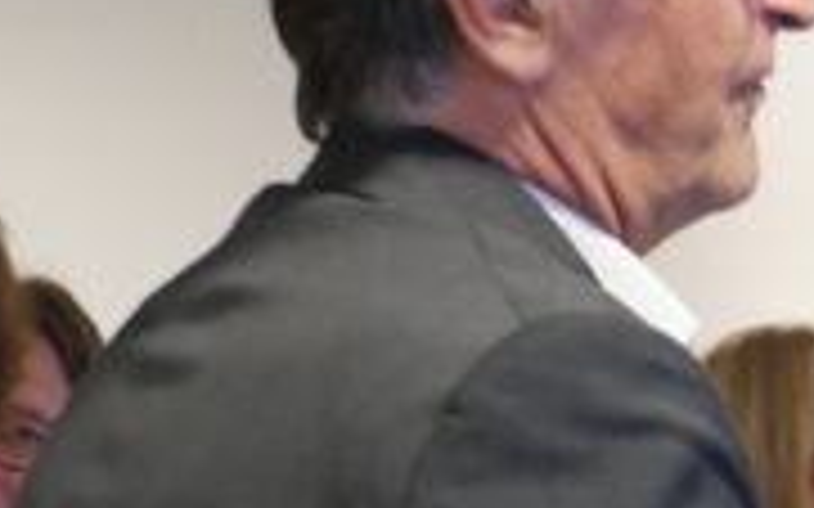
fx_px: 6121
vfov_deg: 4.7
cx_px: 1367
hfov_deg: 7.4
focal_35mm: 276
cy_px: 661
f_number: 2.8
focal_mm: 23
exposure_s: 1/60
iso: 640
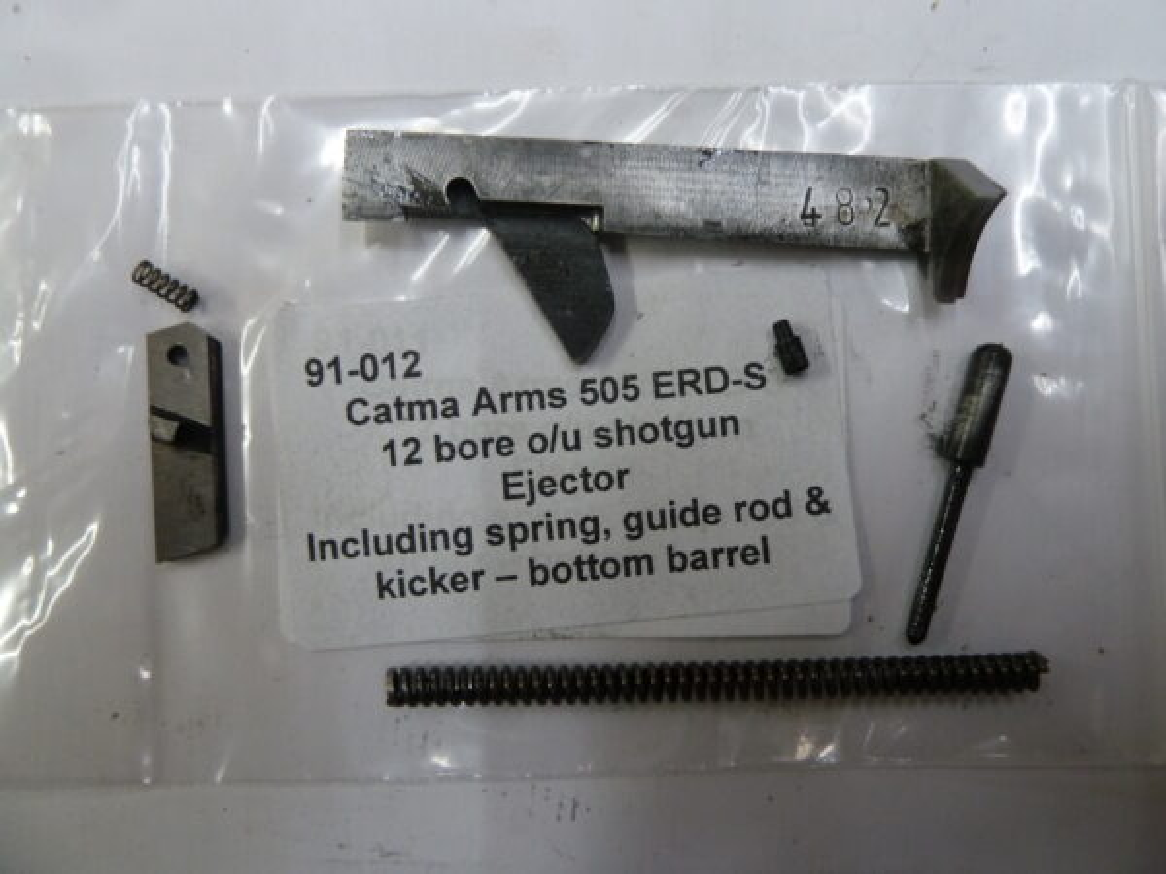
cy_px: 437
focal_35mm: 25
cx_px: 583
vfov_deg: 54.9
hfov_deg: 69.4
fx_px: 842
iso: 250
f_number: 3.3
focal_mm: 4.1
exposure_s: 1/30
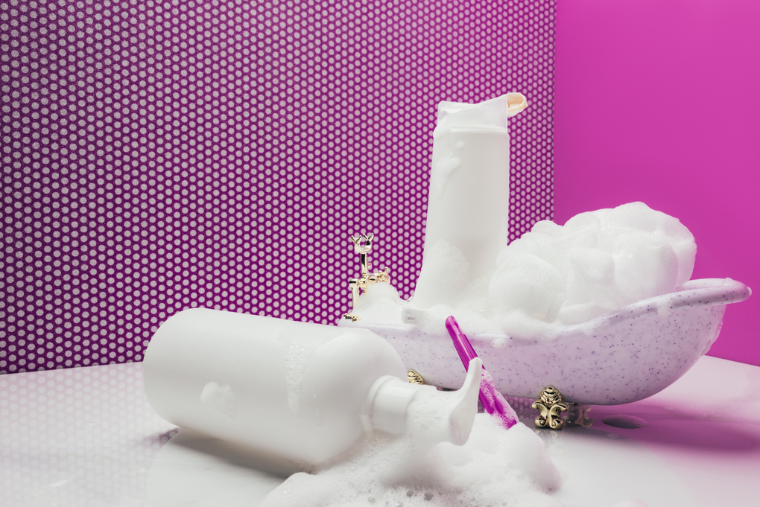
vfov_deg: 37.9
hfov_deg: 54.4
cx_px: 380
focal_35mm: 35
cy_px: 254
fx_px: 739
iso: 100
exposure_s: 1/100
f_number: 13
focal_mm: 35
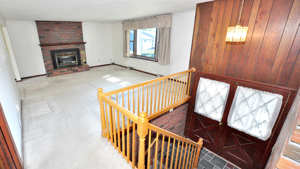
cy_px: 100
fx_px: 127
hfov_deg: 99.4
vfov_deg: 66.5
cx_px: 148
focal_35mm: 16
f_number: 5
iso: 2500
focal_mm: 10
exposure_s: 1/125
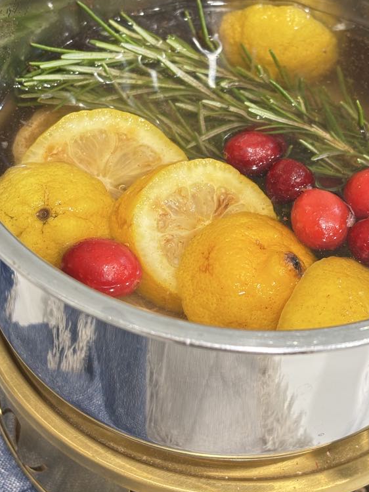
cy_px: 226
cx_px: 231
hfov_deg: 20.7
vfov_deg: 27.4
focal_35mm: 71
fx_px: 1010
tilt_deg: -51.1
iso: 125
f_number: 1.6
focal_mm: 5.96
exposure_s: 1/50
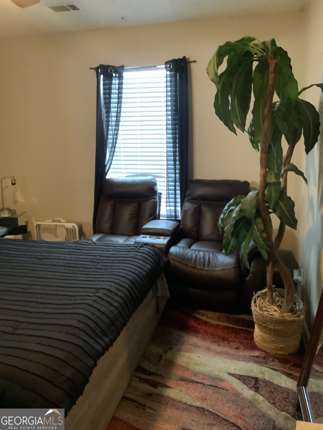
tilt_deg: -12.0
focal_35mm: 29
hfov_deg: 48.2
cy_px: 215
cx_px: 162
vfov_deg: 61.7
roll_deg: +1.6
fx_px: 361
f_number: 1.8
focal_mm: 3
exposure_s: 1/24
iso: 500
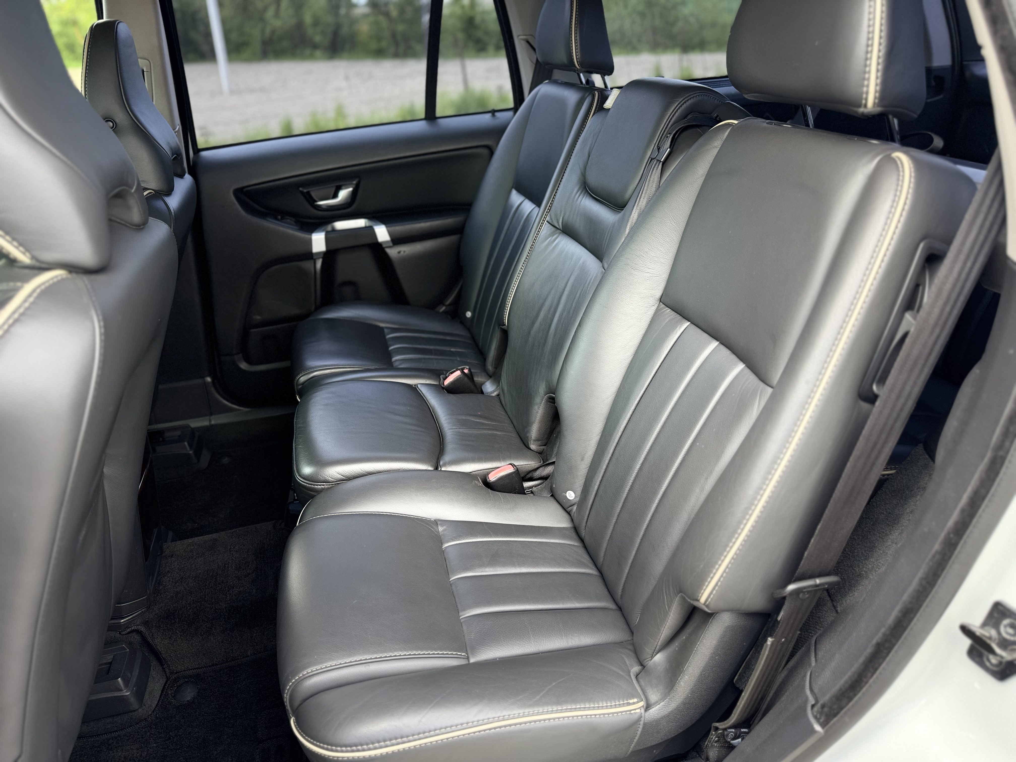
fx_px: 704
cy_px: 381
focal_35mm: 24
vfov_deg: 56.8
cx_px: 508
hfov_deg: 71.6
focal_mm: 6.76
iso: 64
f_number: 1.78
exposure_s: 1/271
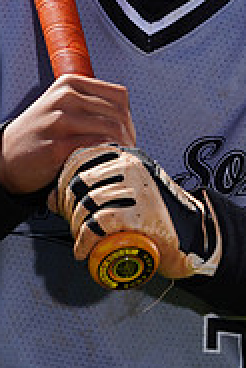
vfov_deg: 2.4
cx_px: 87
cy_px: -64
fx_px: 8900
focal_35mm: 870
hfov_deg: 1.6
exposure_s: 1/250
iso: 100
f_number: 8
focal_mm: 276
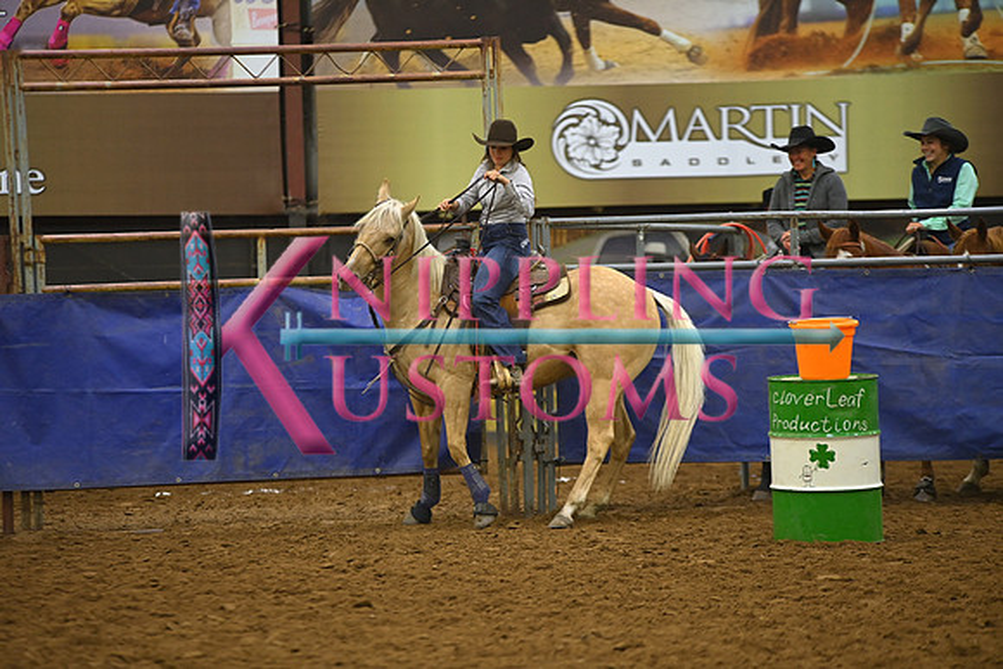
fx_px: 5573
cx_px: 502
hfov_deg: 10.3
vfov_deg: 6.9
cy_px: 334
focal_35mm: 200
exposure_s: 1/320
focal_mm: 200
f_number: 2.8
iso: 2500
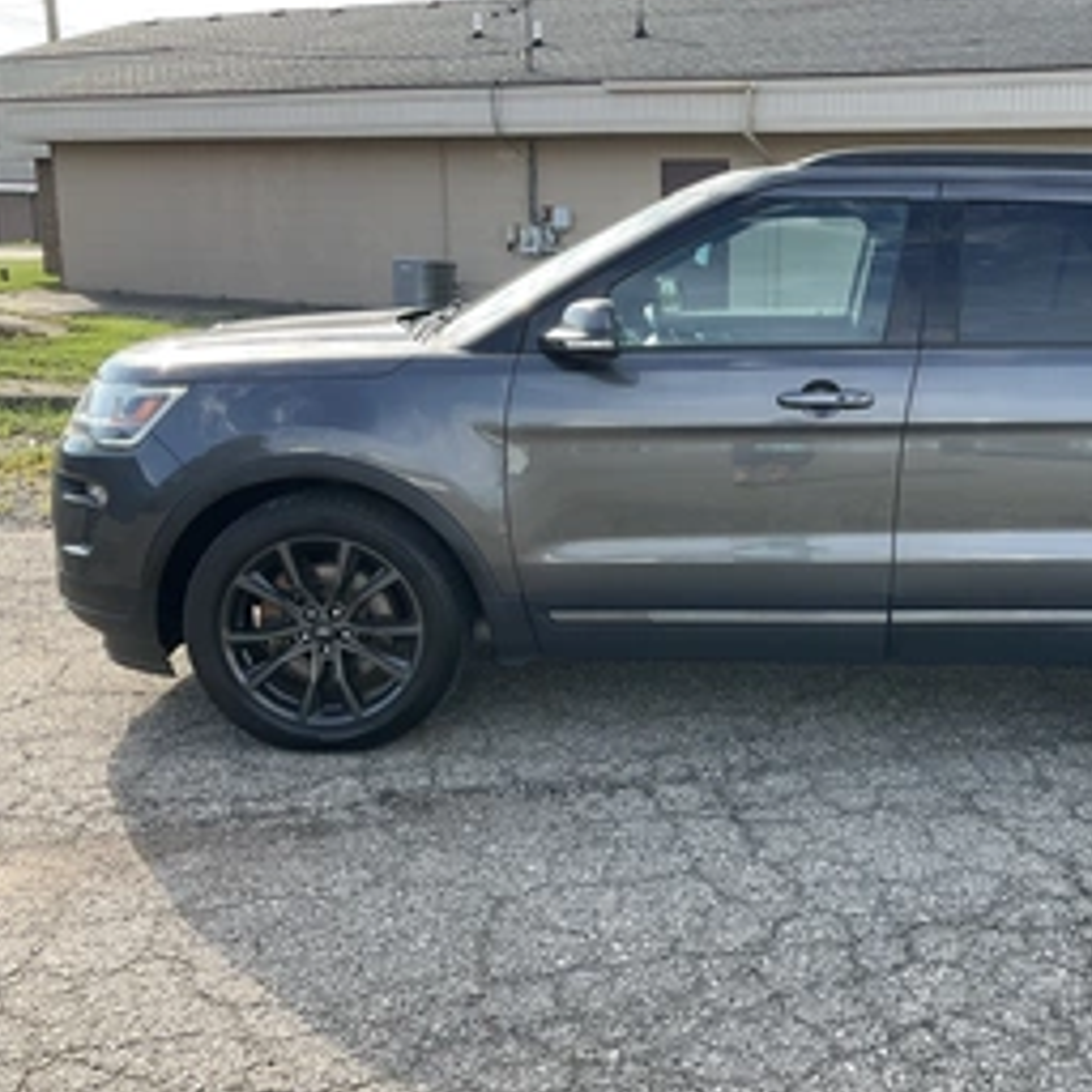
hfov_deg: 40.5
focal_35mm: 40
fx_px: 1428
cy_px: 546
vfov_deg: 41.9
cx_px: 836
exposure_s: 1/406
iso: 25
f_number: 1.8
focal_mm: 3
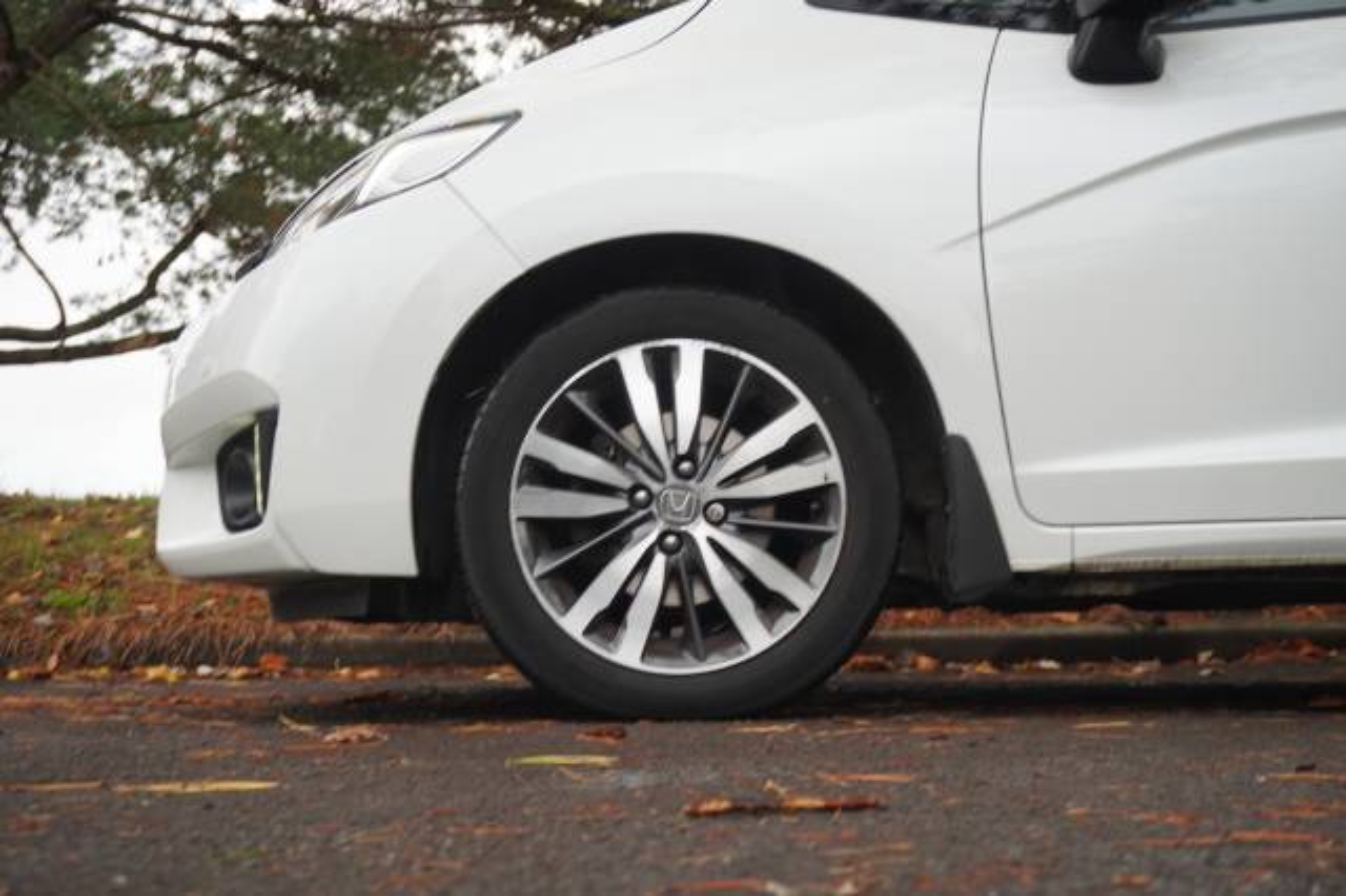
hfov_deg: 40.0
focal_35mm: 50
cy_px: 448
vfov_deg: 27.2
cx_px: 673
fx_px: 1850
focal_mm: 33
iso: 250
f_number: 4.5
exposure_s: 1/60
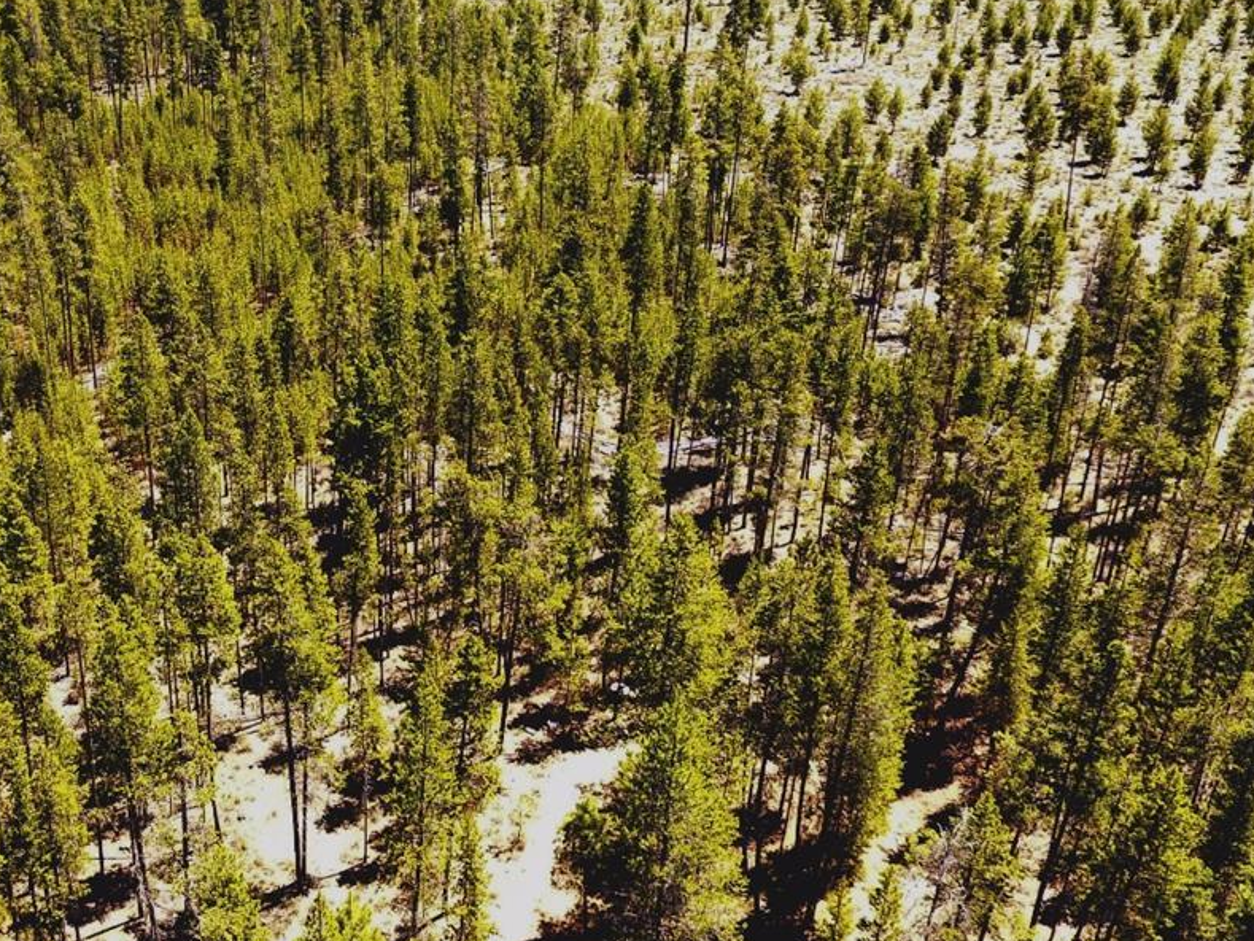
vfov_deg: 37.7
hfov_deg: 47.5
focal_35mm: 38
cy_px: 404
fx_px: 1377
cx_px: 345
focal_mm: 3.61
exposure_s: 1/101
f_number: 2.8
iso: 100
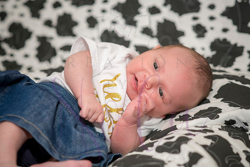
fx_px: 590
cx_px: 125
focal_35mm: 85
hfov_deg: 23.9
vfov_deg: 16.1
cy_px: 84
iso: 800
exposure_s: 1/160
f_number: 4
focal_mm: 85
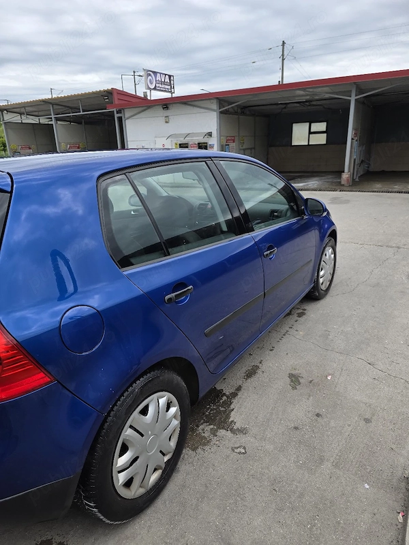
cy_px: 272
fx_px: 362
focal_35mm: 23
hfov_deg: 58.9
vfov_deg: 73.9
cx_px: 204
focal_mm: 6.3
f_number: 1.7
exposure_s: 1/3333
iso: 80
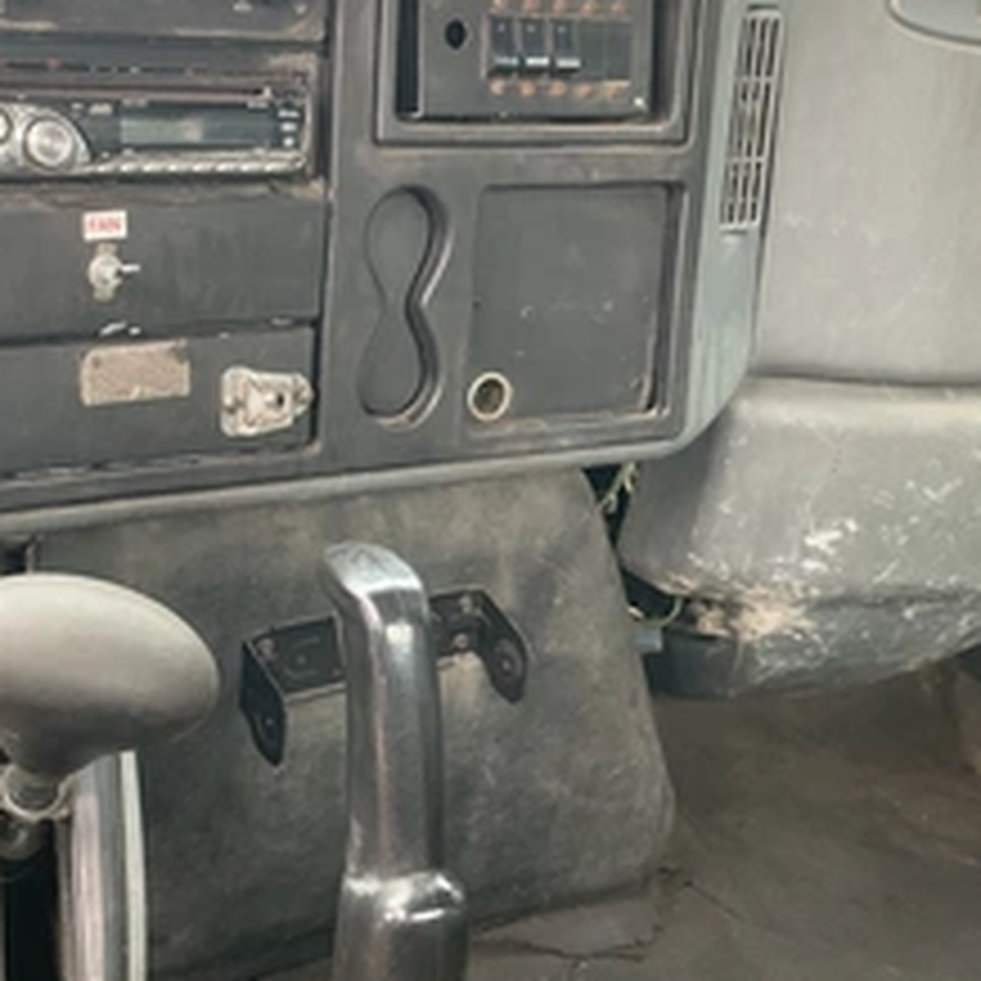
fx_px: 1507
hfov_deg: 35.3
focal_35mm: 47
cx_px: 256
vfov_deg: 35.9
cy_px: 392
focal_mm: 3
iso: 64
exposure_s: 1/122
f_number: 1.8
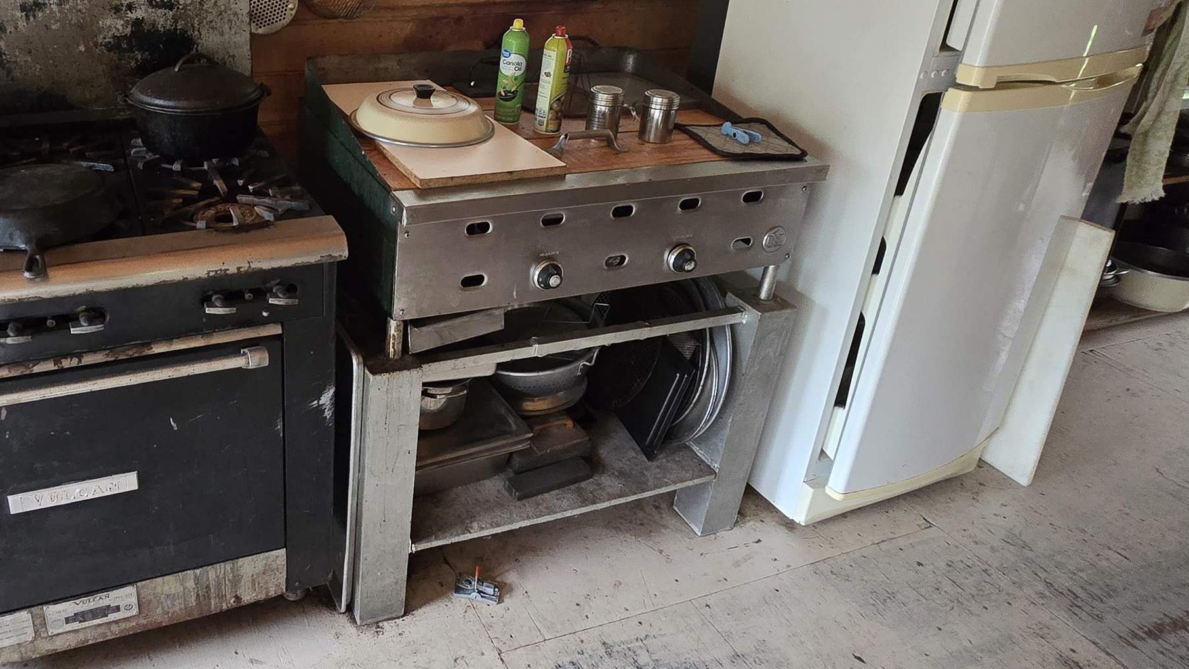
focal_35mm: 24
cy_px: 213
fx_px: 757
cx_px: 363
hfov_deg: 73.1
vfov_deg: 46.8
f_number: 2.2
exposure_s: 1/60
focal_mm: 2.2
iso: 500
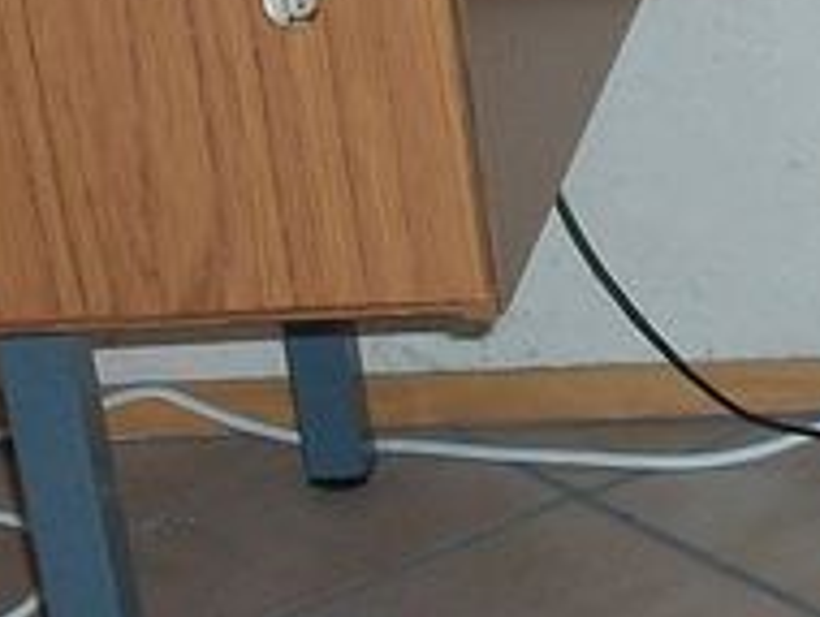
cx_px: 902
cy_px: 306
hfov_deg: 11.6
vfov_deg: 8.9
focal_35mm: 168
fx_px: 3985
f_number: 2.9
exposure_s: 1/40
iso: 125
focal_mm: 5.7
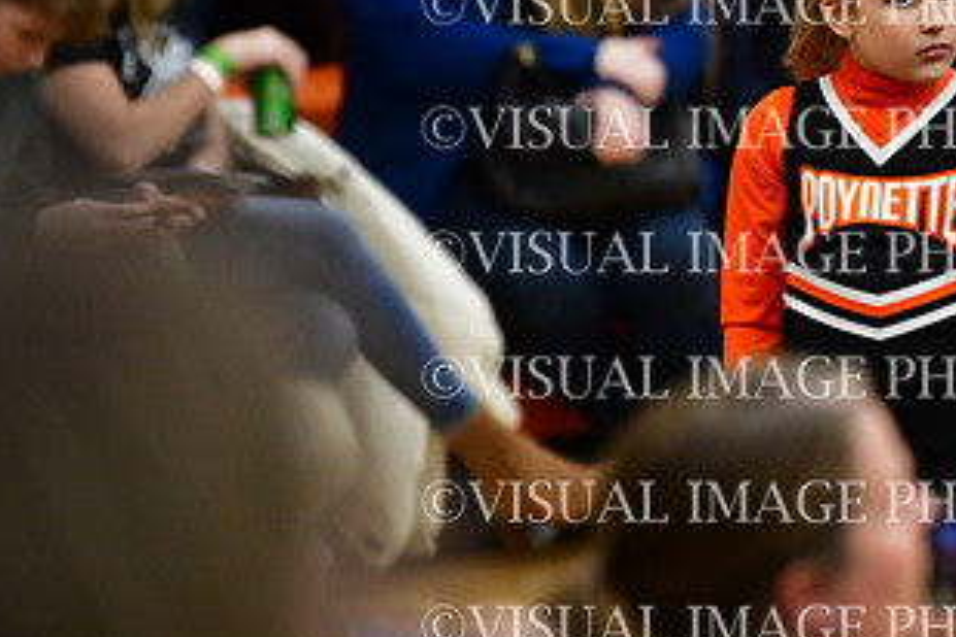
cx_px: 869
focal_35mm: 564
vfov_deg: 2.4
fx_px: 14976
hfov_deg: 3.7
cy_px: 190
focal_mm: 200
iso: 4000
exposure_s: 1/800
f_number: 2.8
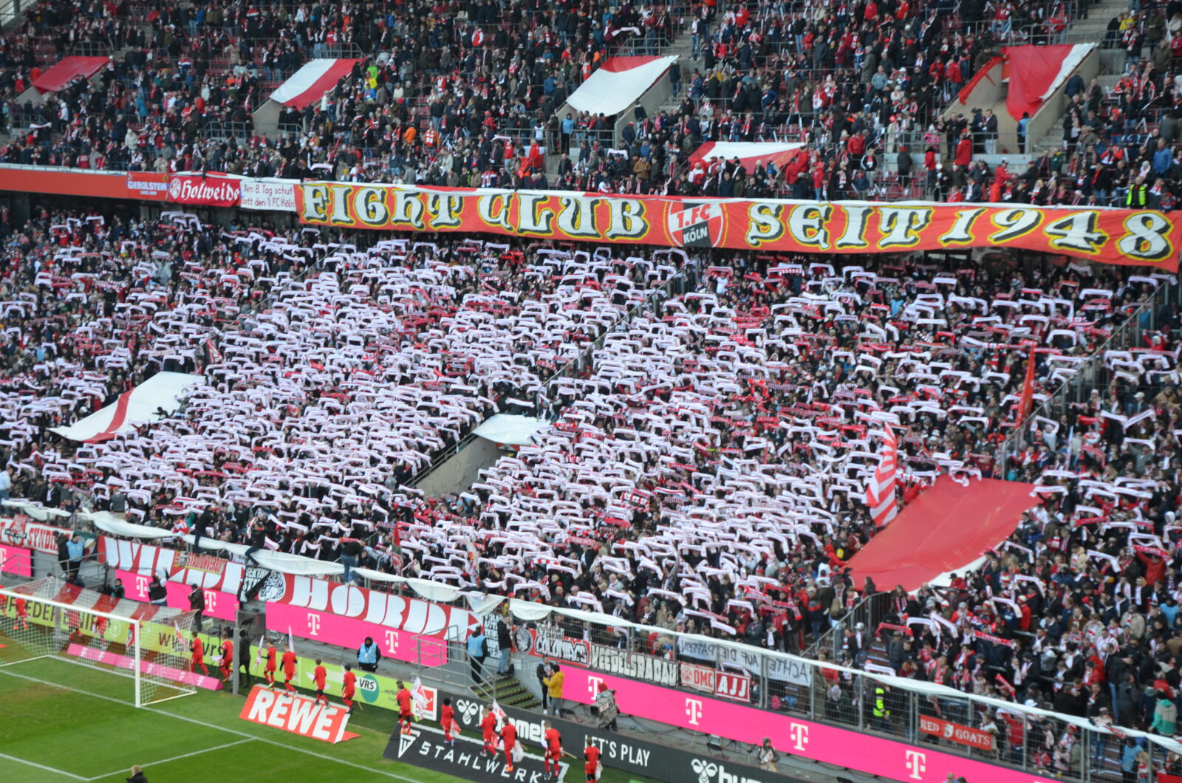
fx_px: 2458
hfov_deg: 27.0
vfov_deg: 18.1
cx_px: 591
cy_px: 392
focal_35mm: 75
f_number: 5.6
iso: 400
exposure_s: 1/125
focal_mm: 50
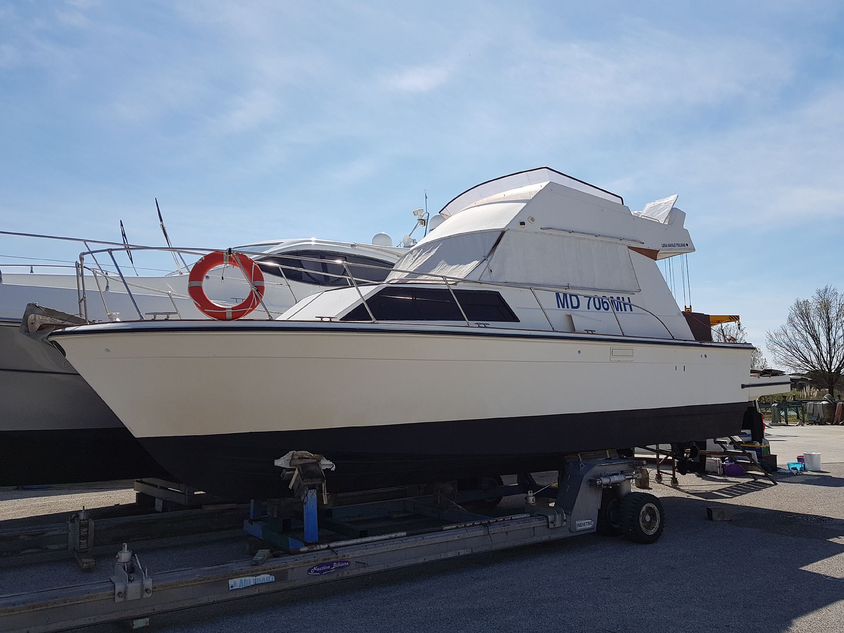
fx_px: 634
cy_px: 316
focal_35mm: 26
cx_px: 422
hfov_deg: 67.3
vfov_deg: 53.1
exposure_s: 1/3232
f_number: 1.7
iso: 40
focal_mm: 4.3
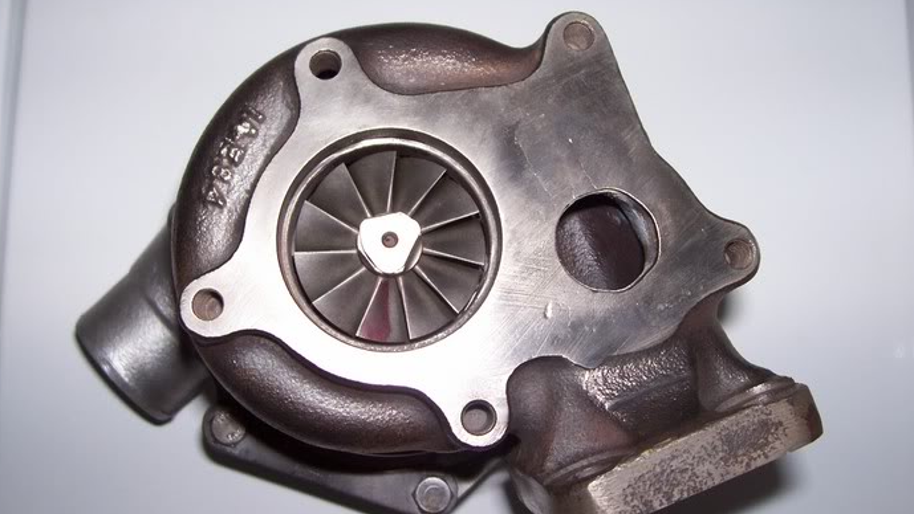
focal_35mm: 43
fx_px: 1042
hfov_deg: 47.3
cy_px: 215
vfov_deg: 27.7
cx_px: 447
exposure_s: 1/64
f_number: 2.7
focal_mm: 5.6
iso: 80
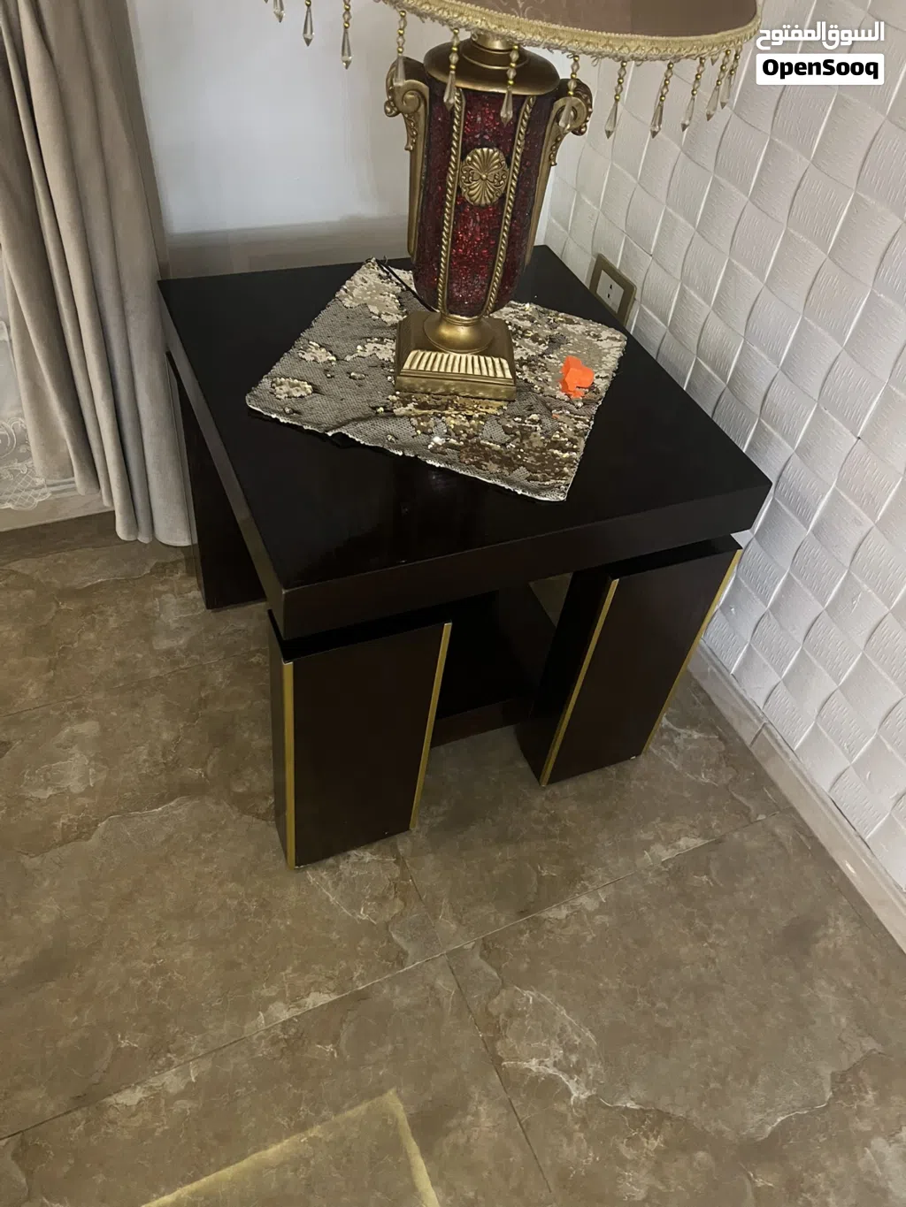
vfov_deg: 67.3
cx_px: 453
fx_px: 907
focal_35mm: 26
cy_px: 604
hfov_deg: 53.1
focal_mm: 5.7
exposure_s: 1/25
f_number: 1.5
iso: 640
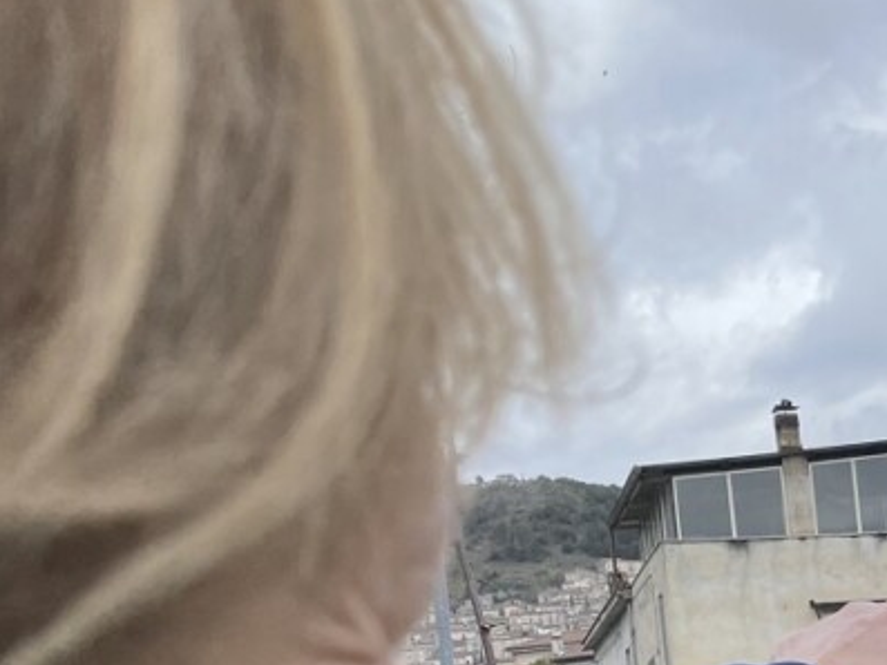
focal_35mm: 67
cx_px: 1068
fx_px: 1717
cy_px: 794
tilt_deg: +1.7
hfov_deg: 25.9
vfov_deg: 20.5
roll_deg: +5.8
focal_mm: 4.2
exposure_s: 1/2564
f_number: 1.6
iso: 32
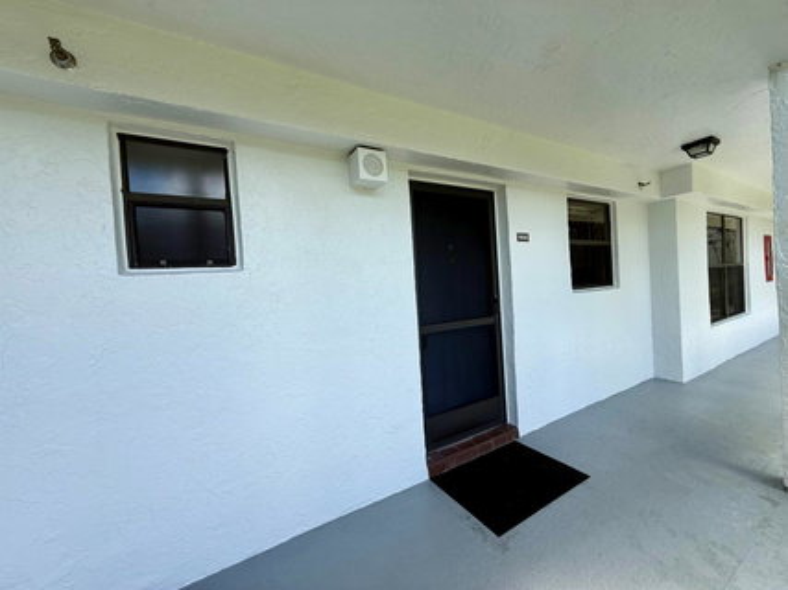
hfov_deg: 102.1
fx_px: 319
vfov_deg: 85.6
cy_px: 295
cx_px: 394
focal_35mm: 14
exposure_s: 1/408
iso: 50
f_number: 2.2
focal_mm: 2.22
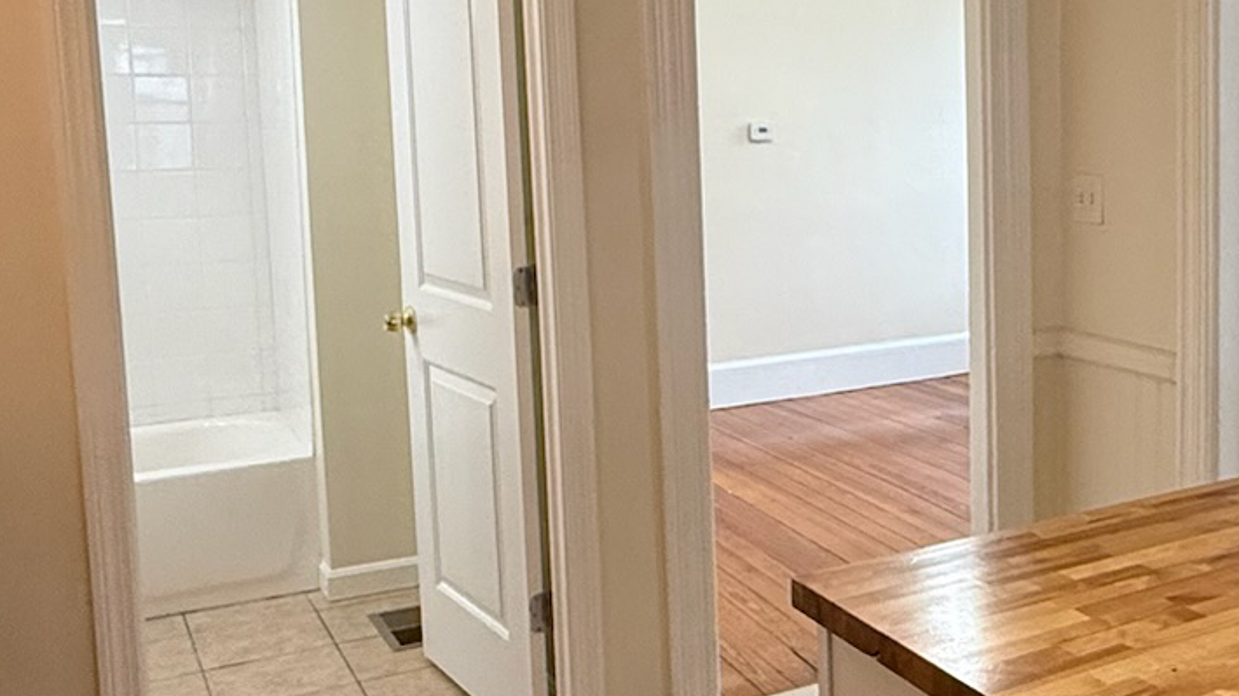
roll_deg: +0.2
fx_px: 1445
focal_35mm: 44
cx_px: 1113
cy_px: 234
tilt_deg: -5.1
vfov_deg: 26.9
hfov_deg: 42.6
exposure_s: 1/120
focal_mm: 2.22
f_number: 2.2
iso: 320
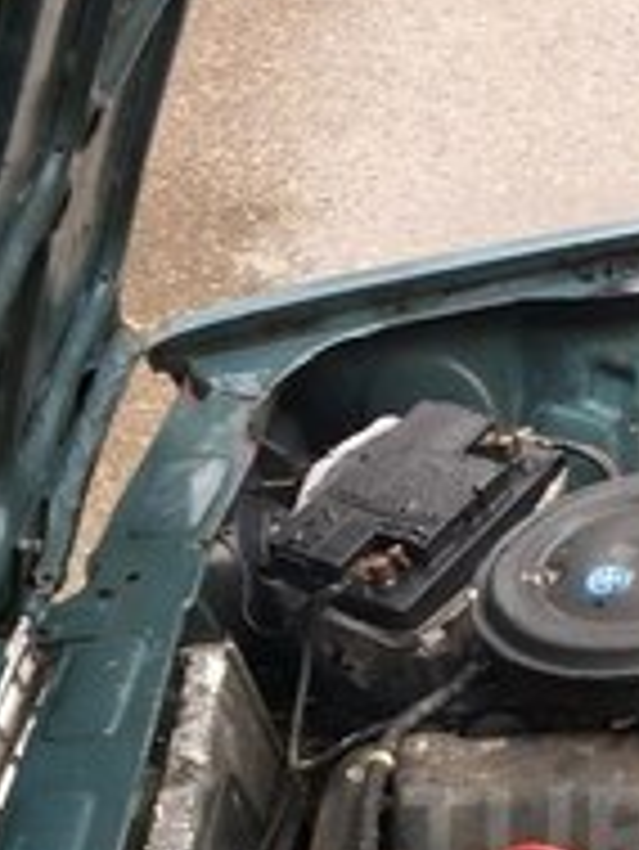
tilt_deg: -47.8
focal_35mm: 76
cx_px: 747
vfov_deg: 24.5
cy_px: 837
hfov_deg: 18.5
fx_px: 1868
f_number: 2.2
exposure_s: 1/103
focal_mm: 4.15
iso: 25
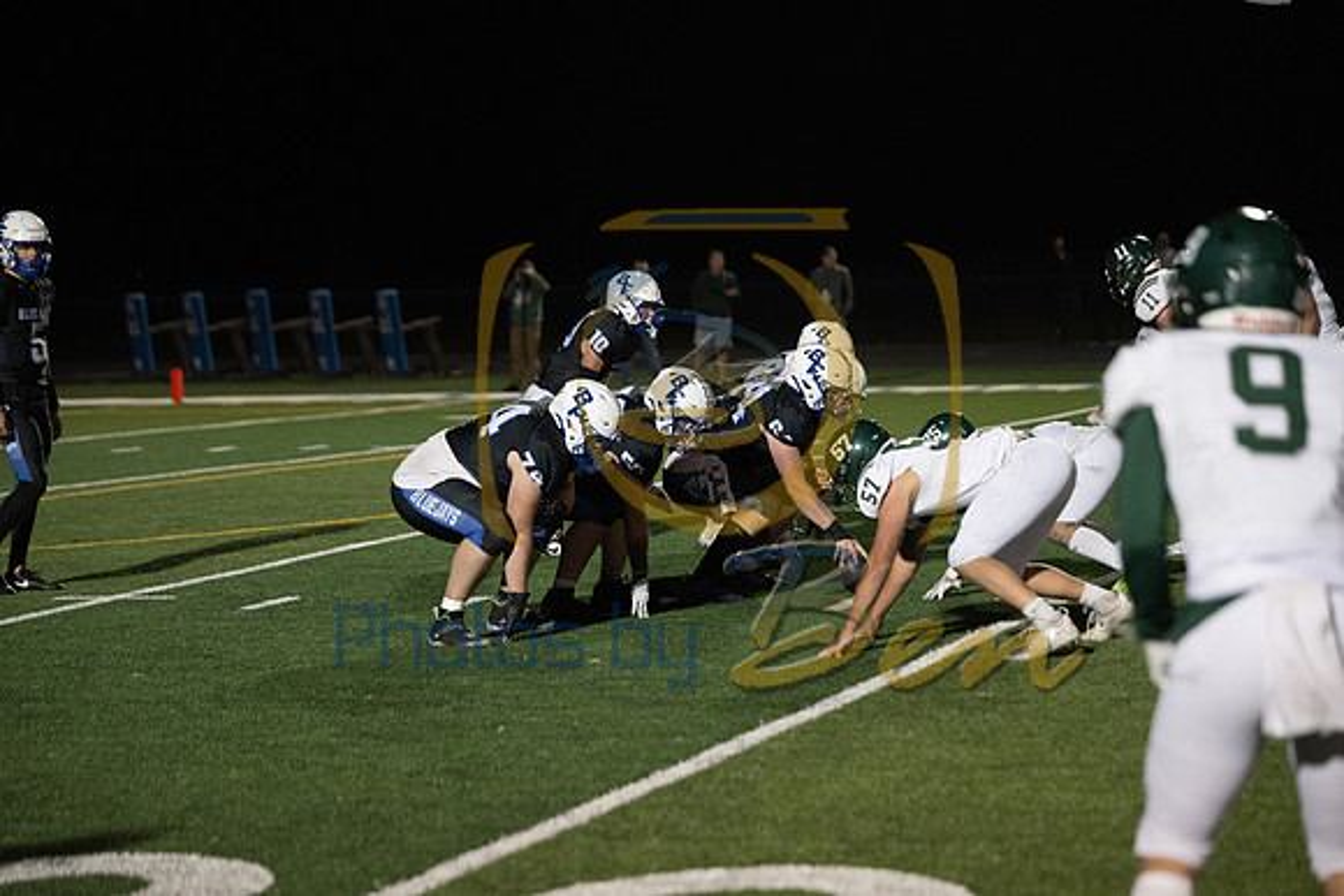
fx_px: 4107
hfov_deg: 18.6
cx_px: 672
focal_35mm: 110
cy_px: 448
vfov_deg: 12.5
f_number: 2.8
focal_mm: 110
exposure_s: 1/1250
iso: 5000
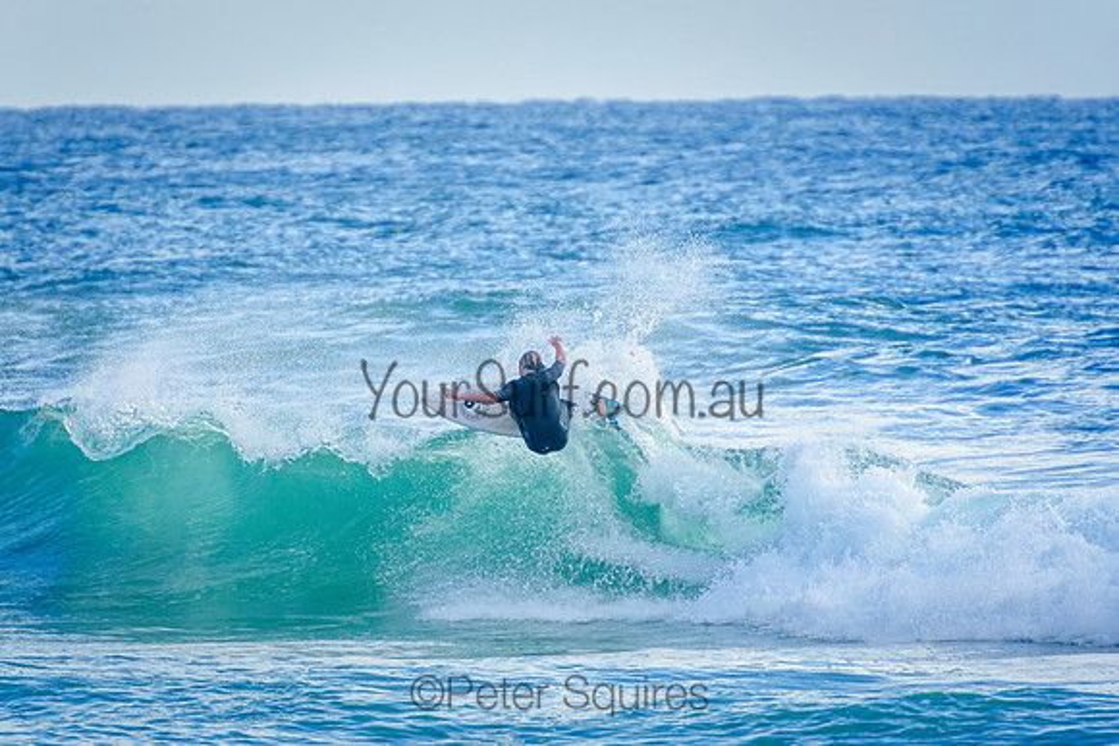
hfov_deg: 3.4
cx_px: 560
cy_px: 373
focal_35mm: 600
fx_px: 18653
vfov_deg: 2.3
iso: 400
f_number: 5.6
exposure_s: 1/2000
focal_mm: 400
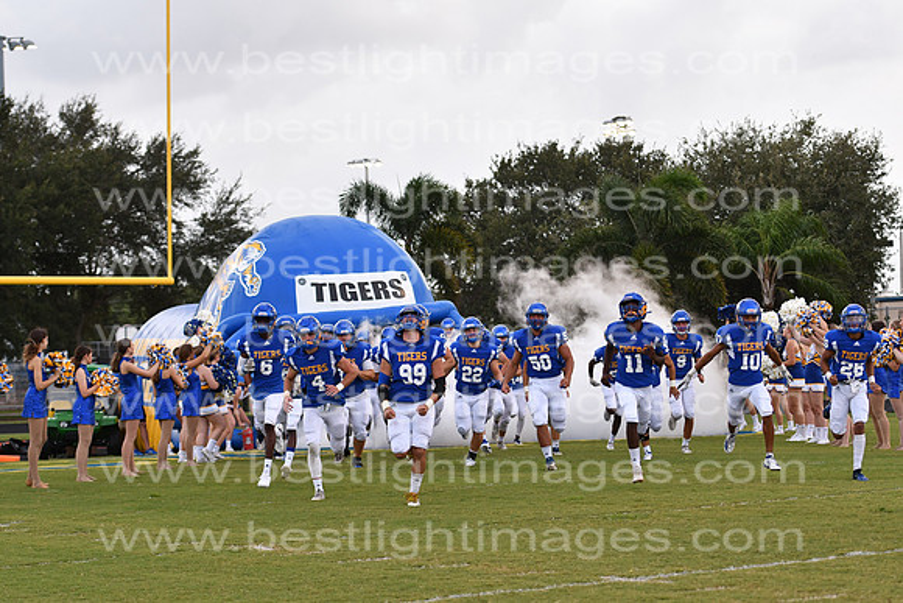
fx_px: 2634
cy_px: 302
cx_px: 452
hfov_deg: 19.5
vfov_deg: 13.0
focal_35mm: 105
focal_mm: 70
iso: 800
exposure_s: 1/1250
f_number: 3.2
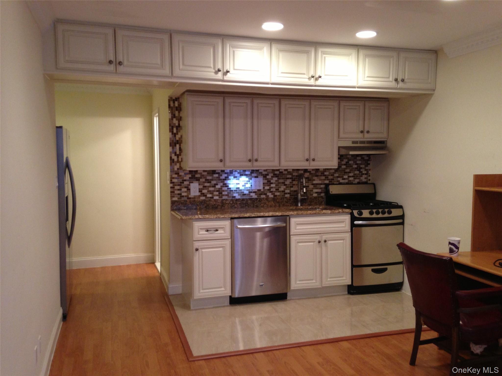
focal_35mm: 33
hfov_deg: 55.4
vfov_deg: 42.9
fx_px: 479
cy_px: 188
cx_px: 251
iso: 160
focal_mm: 4.13
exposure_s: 1/20
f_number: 2.4
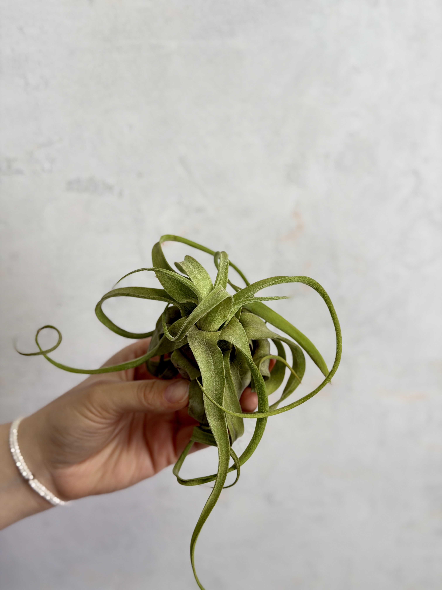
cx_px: 221
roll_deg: +2.7
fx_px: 817
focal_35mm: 48
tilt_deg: -17.7
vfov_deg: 39.7
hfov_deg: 30.3
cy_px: 295
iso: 50
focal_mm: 6.76
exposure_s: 1/160
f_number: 1.78
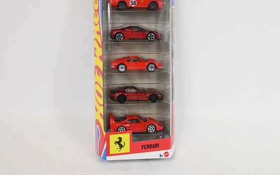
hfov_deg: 45.3
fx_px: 336
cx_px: 132
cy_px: 60
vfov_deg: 29.1
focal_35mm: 44
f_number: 4
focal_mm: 22.5
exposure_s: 1/200
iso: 400
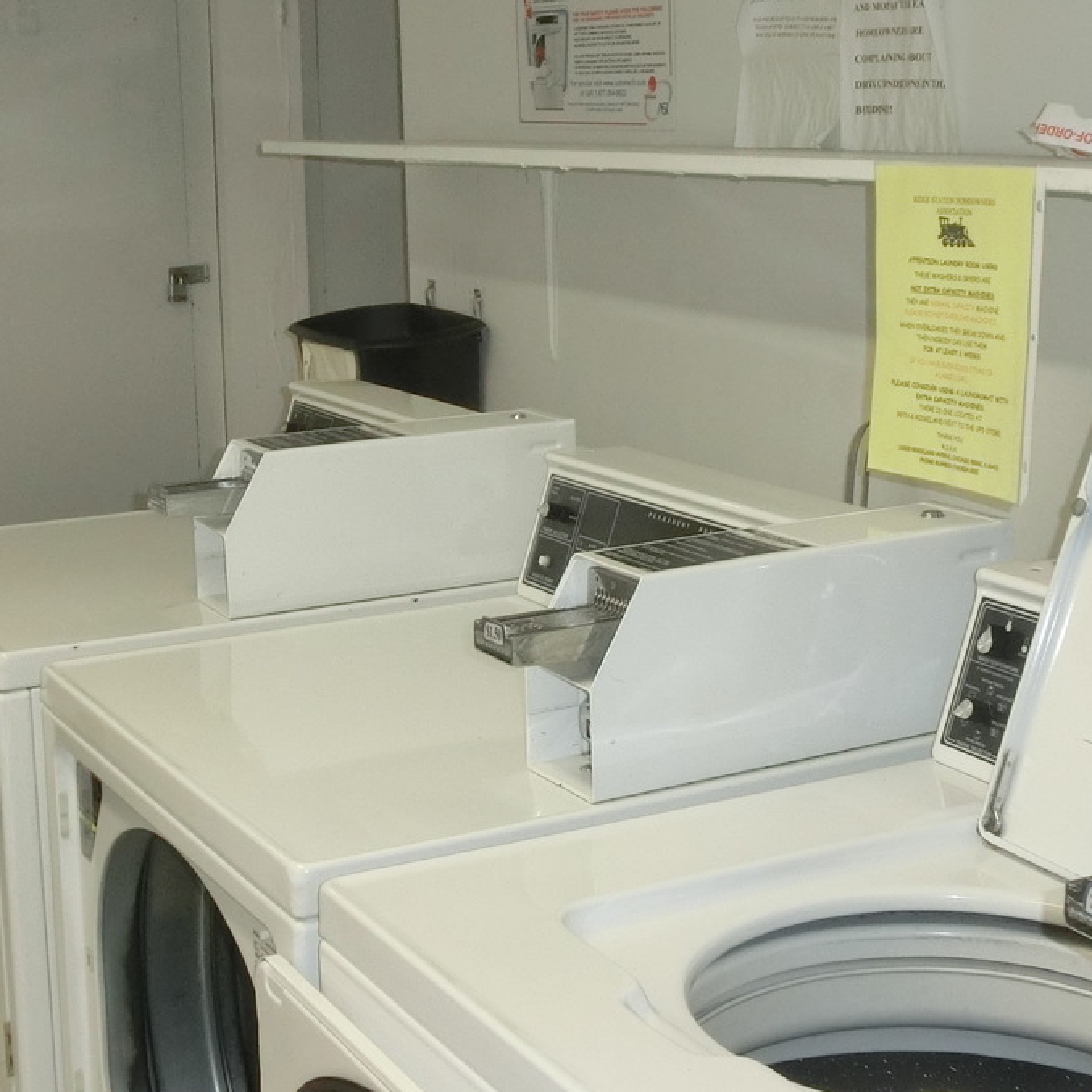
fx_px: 2213
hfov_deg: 27.7
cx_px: 458
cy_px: 452
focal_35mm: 62
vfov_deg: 27.7
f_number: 3.7
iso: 400
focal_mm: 5.93
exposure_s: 1/60
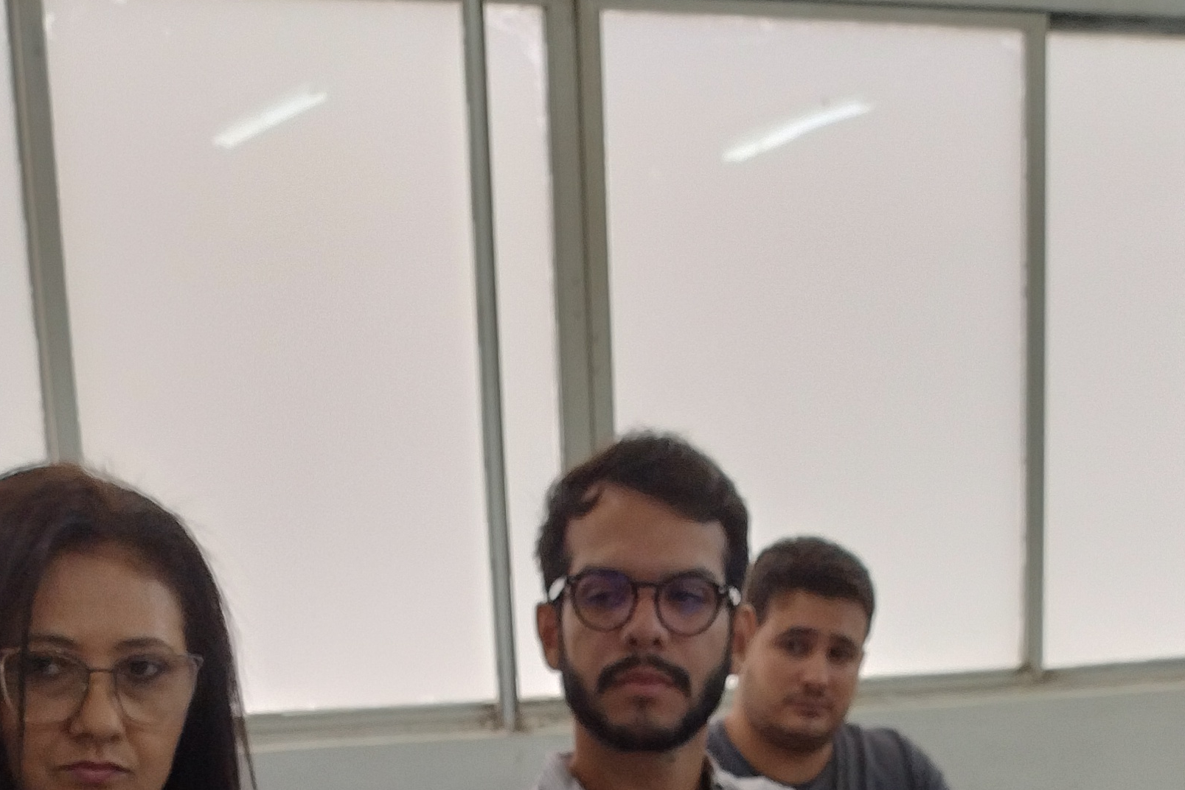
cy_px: 1240
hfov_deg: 27.0
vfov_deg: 16.3
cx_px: 522
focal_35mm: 75
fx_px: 2469
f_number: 1.7
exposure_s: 1/40
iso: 241
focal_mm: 4.71
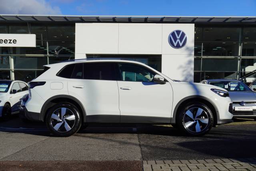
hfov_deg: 46.4
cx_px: 128
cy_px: 86
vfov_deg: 31.9
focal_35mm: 42
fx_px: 298
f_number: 6.3
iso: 100
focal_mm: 28
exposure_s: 1/320
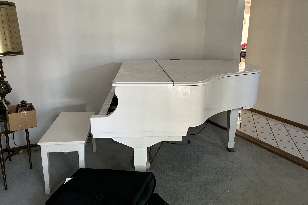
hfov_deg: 65.5
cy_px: 93
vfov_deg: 46.3
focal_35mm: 28
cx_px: 155
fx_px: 240
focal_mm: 5.7
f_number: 1.5
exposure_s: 1/60
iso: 250
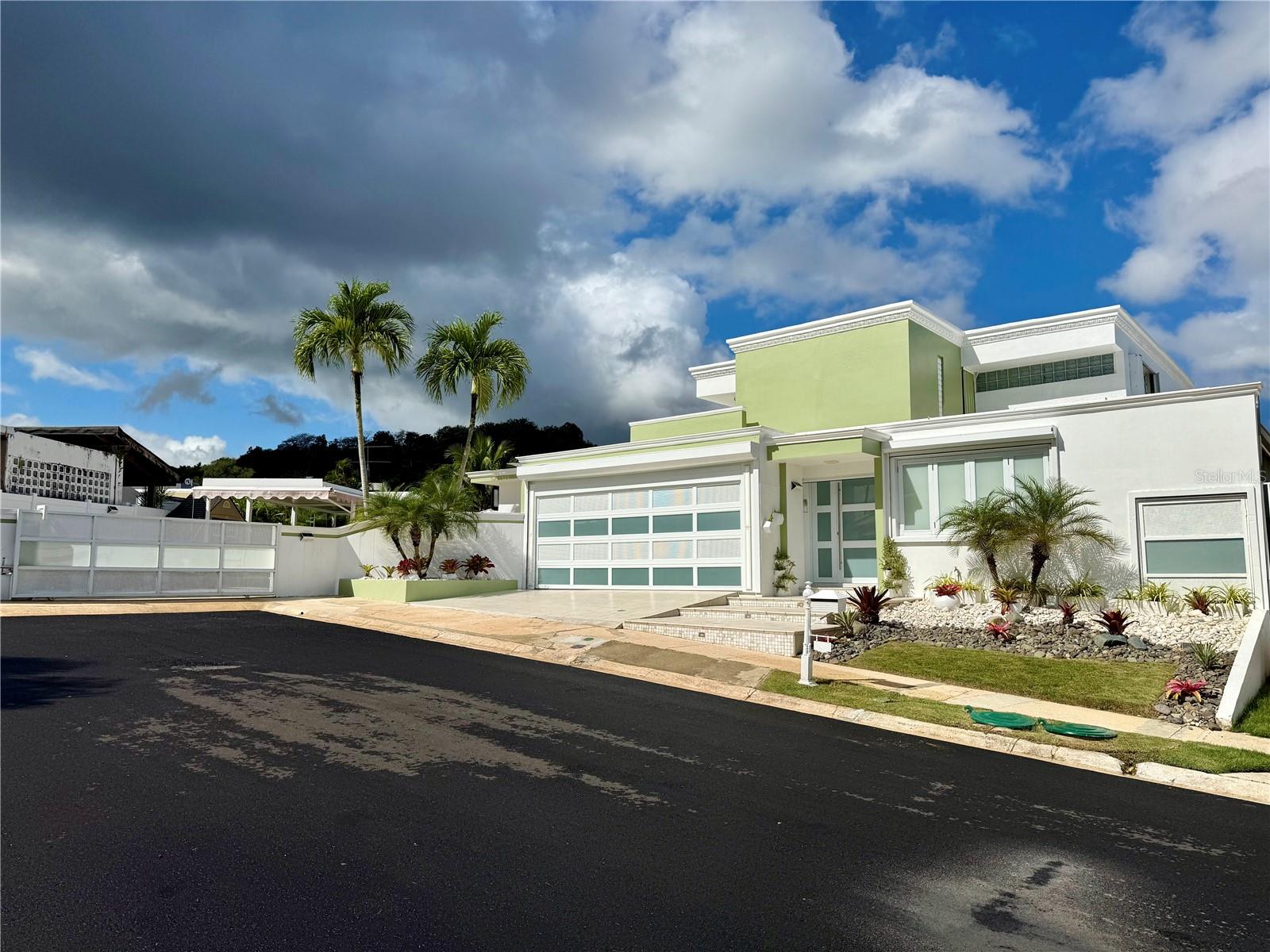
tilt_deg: +6.0
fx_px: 881
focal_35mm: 24
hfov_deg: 71.6
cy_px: 476
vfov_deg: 56.8
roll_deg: +0.0
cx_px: 635
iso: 80
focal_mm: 6.76
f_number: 1.78
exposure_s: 1/11905
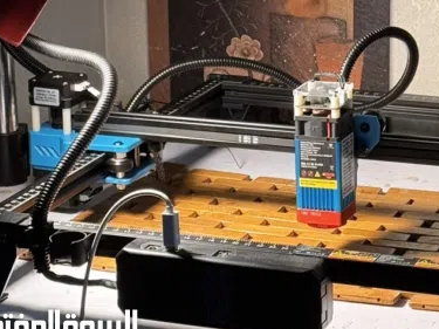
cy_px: 140
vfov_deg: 18.0
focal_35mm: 82
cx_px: 314
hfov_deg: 23.7
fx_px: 1040
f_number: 1.78
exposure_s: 1/50
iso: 125
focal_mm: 6.76
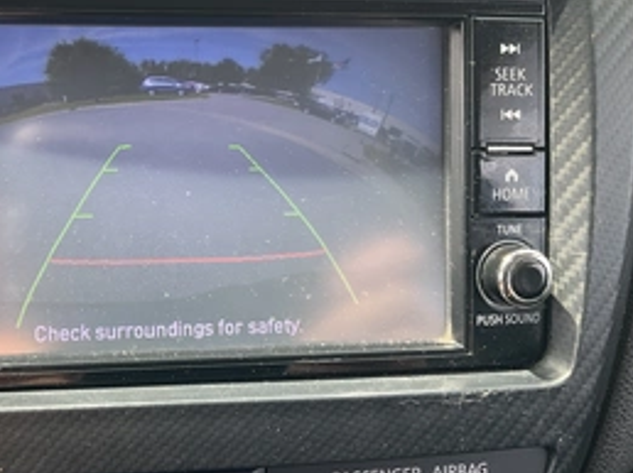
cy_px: 179
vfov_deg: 32.0
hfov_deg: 40.8
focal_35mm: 45
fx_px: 822
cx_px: 155
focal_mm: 3
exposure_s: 1/113
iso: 32
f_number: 1.8
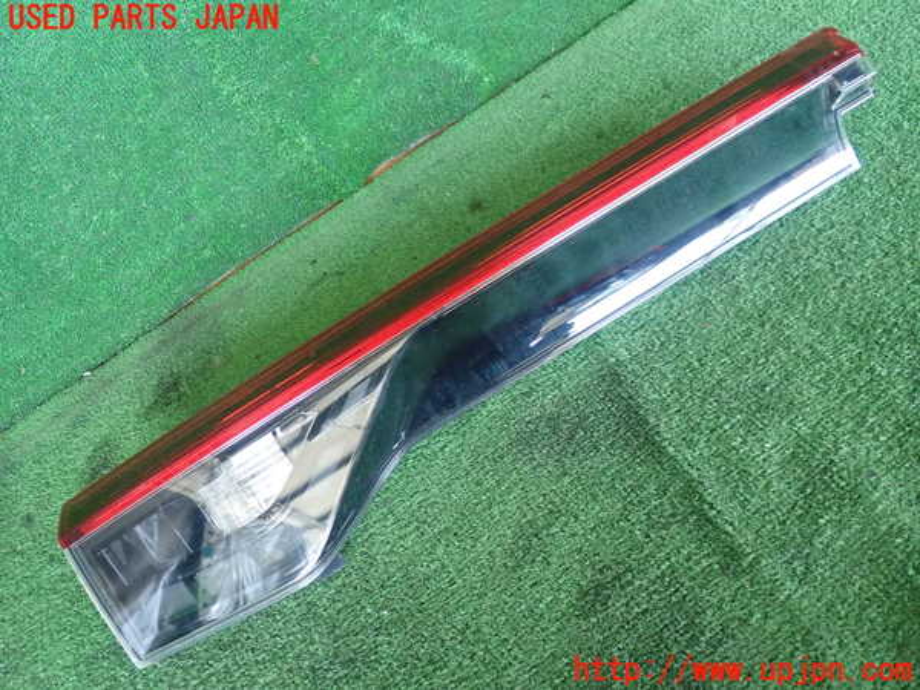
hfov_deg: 56.8
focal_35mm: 32
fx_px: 850
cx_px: 460
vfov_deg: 44.2
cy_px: 345
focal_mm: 5.87
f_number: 2.4
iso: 640
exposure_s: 1/125
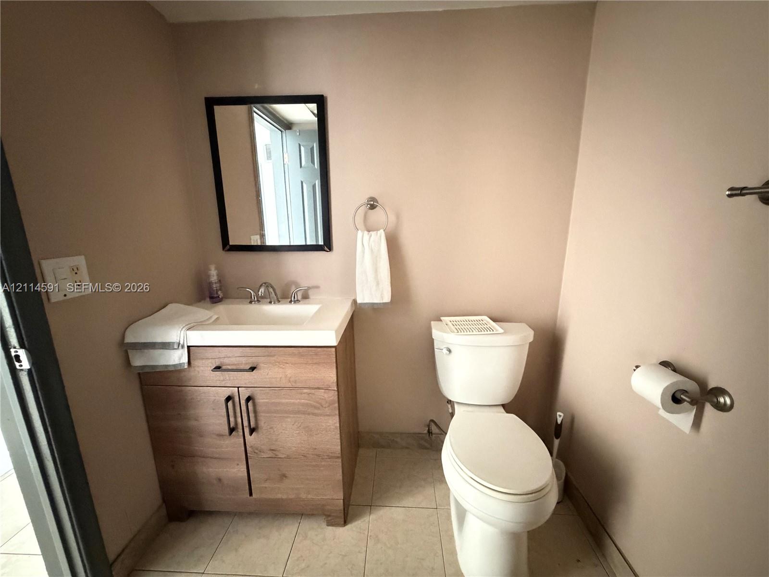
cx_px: 384
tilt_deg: -13.3
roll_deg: +0.9
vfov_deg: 85.7
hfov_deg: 102.1
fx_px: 311
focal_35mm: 14
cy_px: 288
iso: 2000
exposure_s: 1/30
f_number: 2.2
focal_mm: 2.22
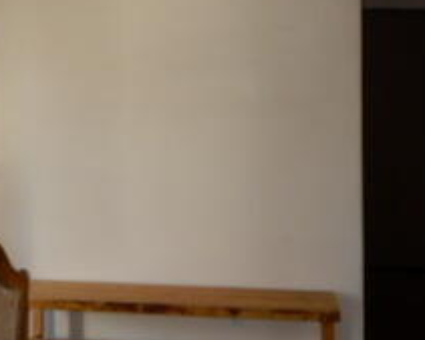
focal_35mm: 71
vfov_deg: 21.2
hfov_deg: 26.6
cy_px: 54
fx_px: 893
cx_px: 133
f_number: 3.4
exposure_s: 1/30
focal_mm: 4.3
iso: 200
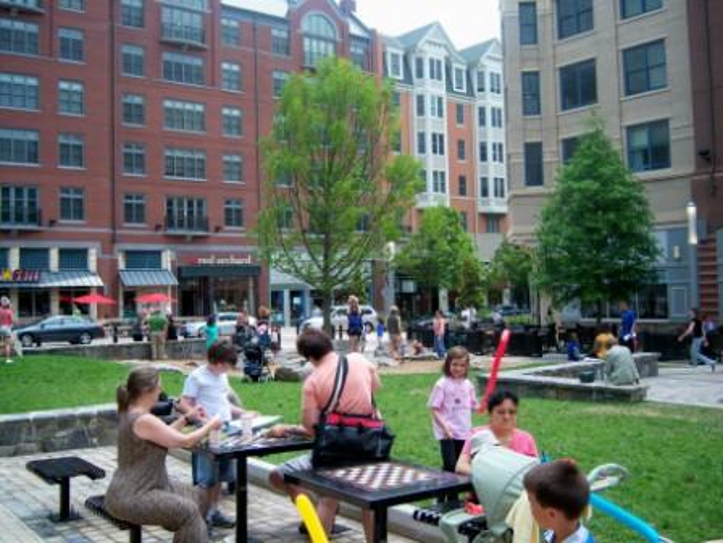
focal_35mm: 36
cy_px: 272
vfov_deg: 39.7
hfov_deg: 51.4
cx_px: 362
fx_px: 752
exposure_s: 1/500
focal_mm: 7.5
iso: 80
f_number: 2.8
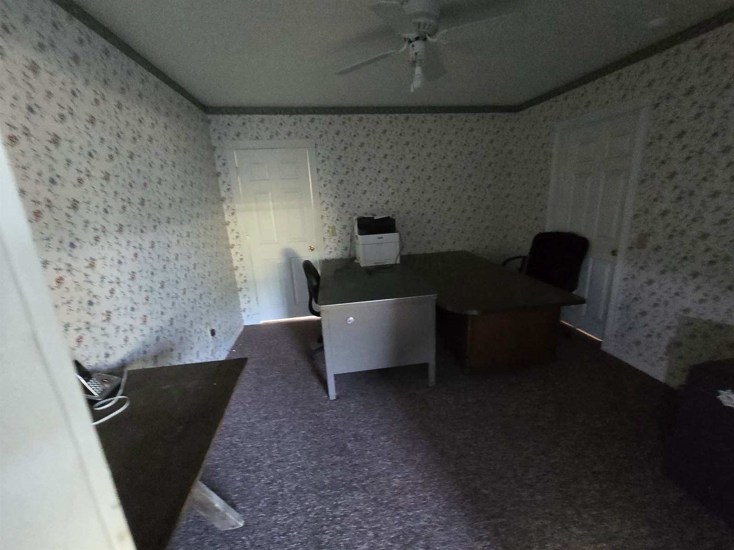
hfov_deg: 106.2
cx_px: 367
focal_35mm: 13
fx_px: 276
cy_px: 275
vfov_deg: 89.9
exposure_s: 1/24.6
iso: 1250
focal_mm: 2.2
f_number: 2.2
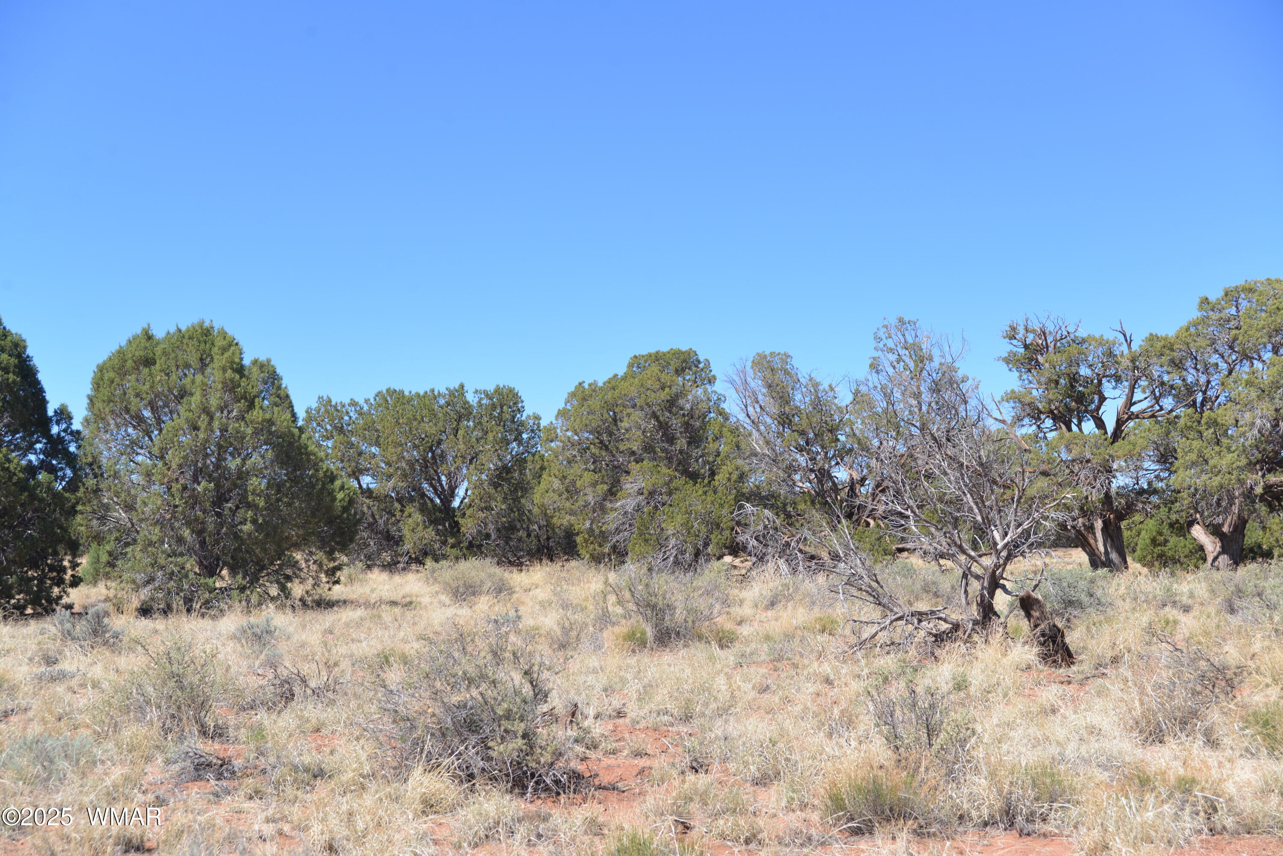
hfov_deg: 42.7
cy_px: 428
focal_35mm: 46
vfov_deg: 29.3
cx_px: 642
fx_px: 1640
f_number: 8
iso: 125
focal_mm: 46
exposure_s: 1/250
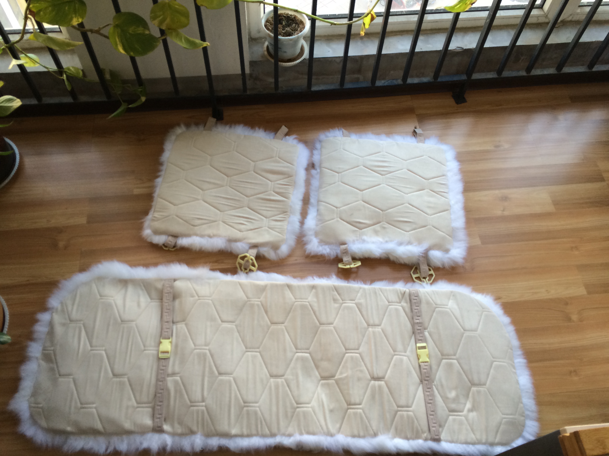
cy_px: 228
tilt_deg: -59.5
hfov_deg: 61.7
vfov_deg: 48.2
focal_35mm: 29
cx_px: 304
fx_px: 510
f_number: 2.2
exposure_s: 1/40
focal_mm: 4.15
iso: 32
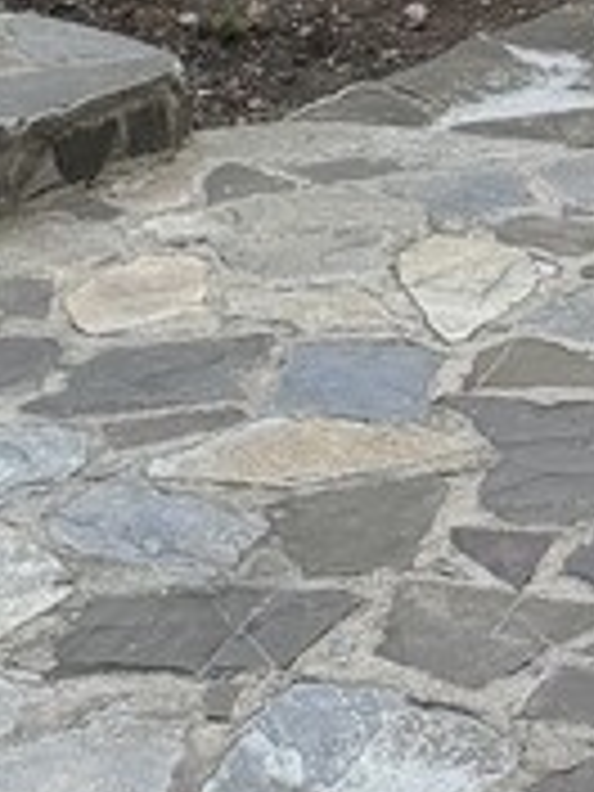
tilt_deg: +2.9
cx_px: 639
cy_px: -1094
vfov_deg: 11.6
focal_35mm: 140
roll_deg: -0.2
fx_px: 3203
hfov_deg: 10.5
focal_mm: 6.76
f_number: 1.78
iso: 100
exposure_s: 1/602
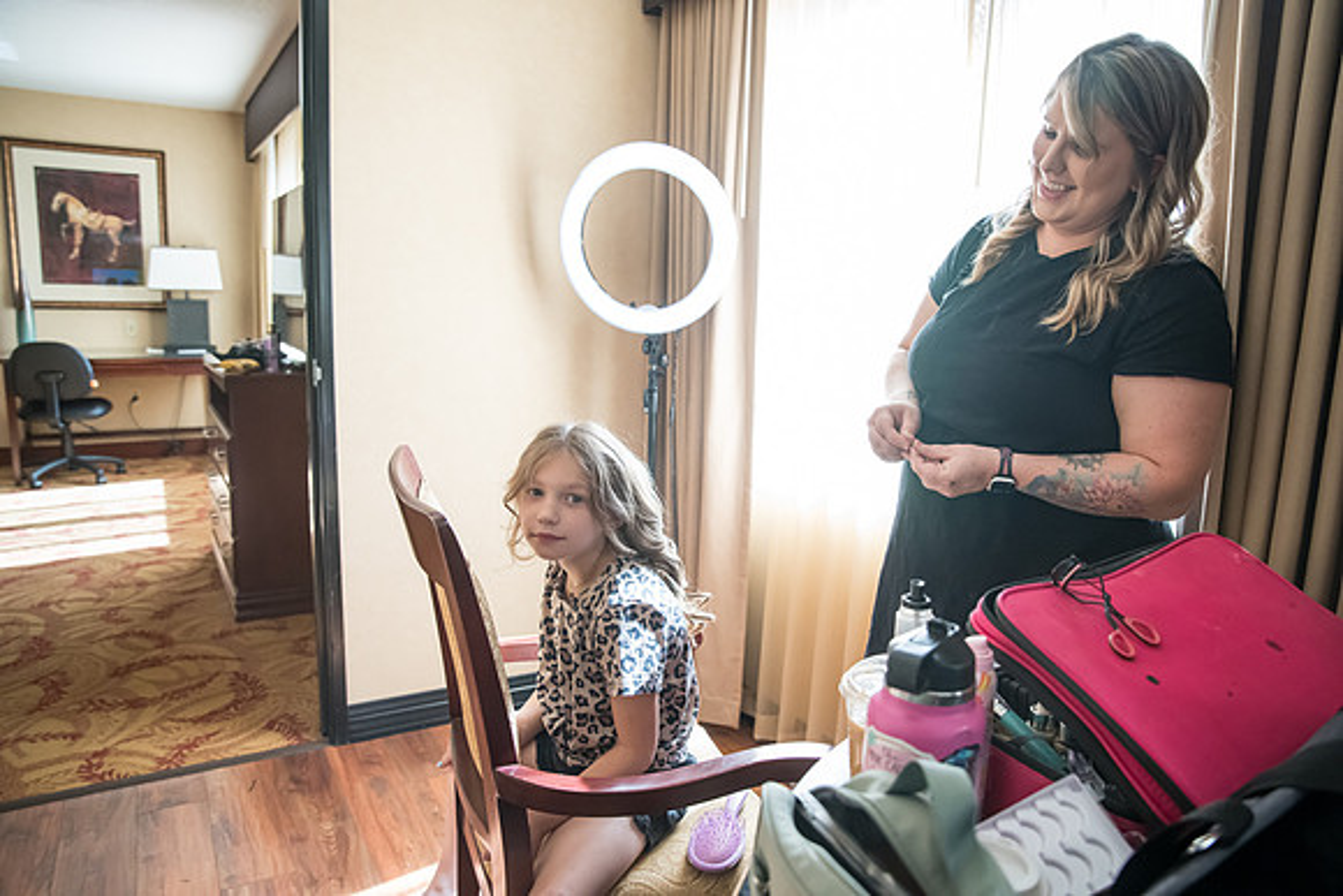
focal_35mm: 24
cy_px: 448
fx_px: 896
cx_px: 672
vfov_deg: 53.2
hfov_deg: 73.7
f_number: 3.5
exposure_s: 1/320
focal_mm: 24
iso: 3200
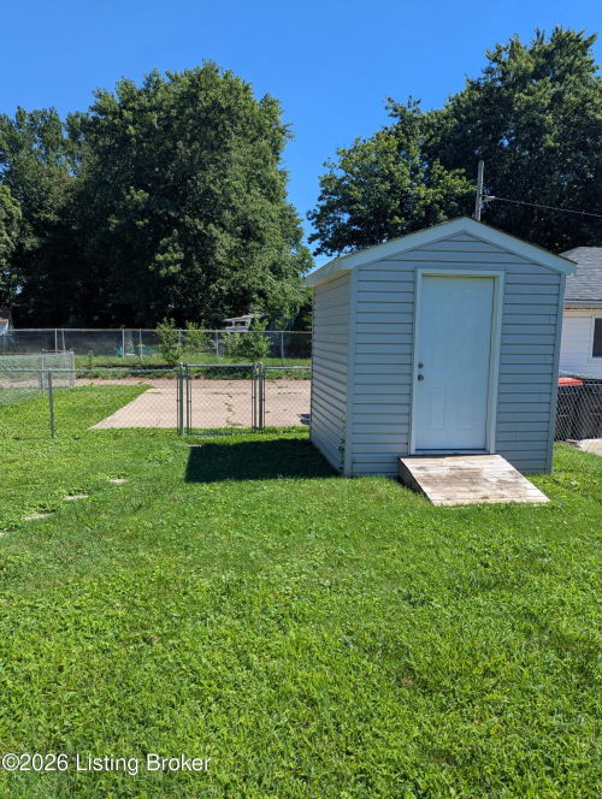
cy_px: 400
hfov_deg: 56.9
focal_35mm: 24
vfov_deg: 71.5
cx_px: 301
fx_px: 555
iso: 49
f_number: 1.85
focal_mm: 6.81
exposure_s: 1/1855
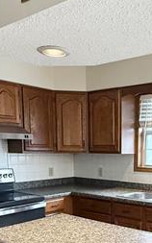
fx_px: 298
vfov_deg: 42.1
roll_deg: -1.4
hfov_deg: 27.7
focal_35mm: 45
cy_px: 200
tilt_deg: -9.3
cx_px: 132
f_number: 2.2
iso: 400
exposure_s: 1/60
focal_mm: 2.22
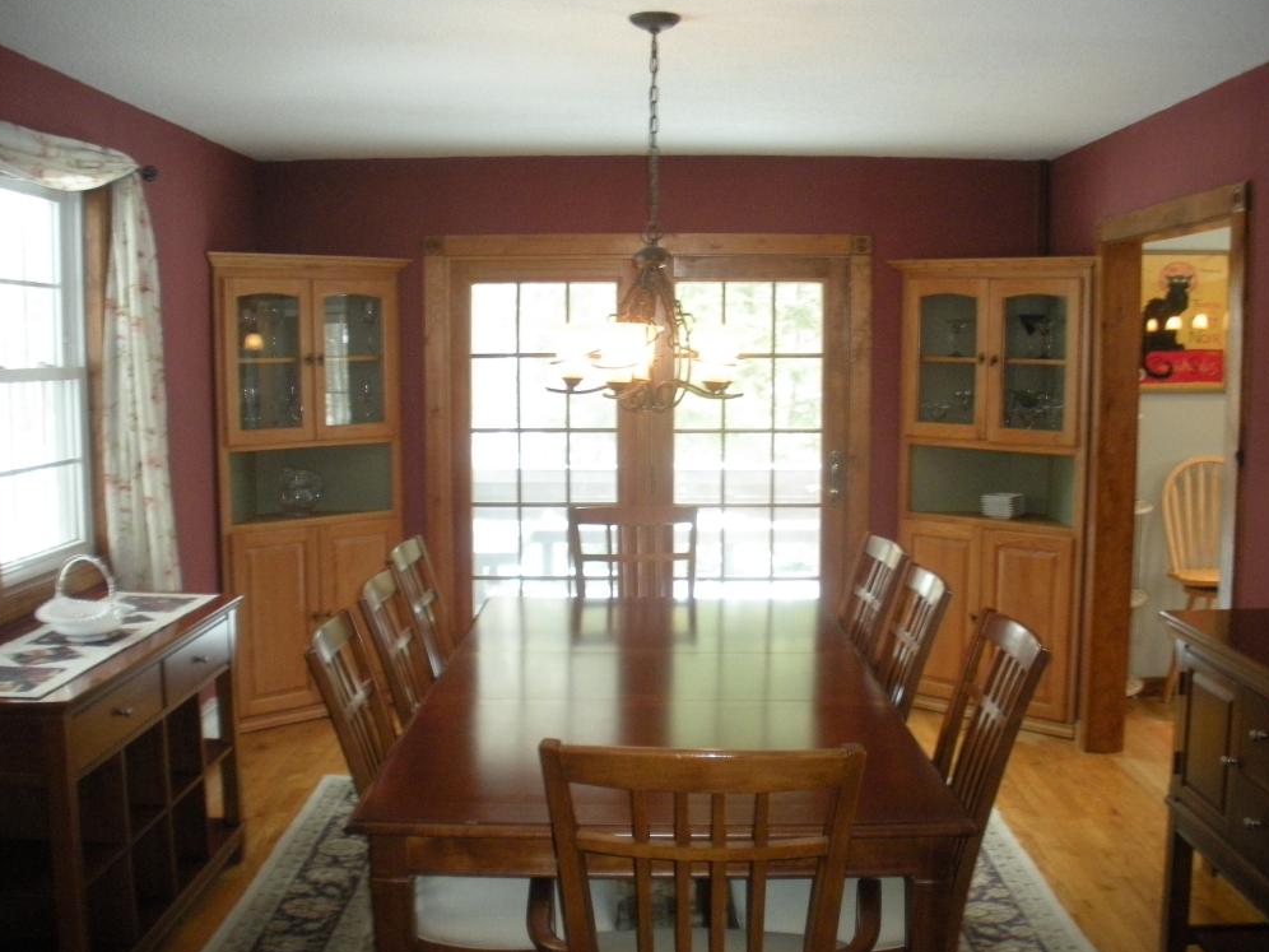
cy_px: 470
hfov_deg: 51.4
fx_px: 1320
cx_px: 632
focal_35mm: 36
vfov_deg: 39.7
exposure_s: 1/30
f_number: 3.5
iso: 400
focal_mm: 6.3
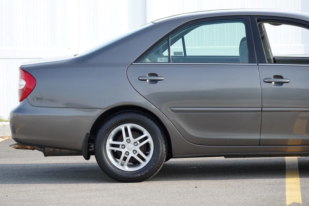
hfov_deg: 10.7
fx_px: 1648
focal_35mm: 192
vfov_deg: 7.2
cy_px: 103
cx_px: 154
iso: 100
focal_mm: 70.27
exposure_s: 1/200
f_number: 4
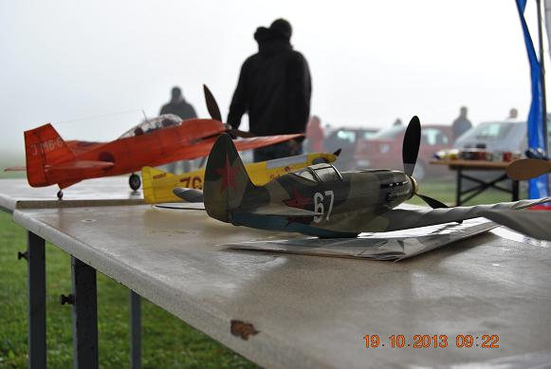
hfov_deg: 35.0
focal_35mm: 57
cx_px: 276
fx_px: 874
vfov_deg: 23.8
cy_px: 184
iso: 100
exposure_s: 1/200
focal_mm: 38
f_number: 7.1
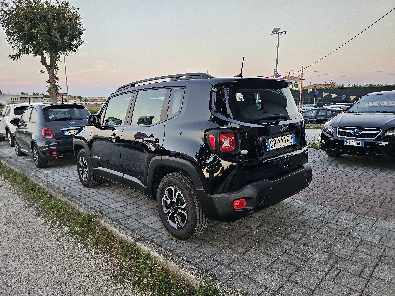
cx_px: 198
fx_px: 262
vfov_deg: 58.9
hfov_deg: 73.9
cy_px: 148
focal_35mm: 23
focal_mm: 6.3
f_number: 1.7
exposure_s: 1/100
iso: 160
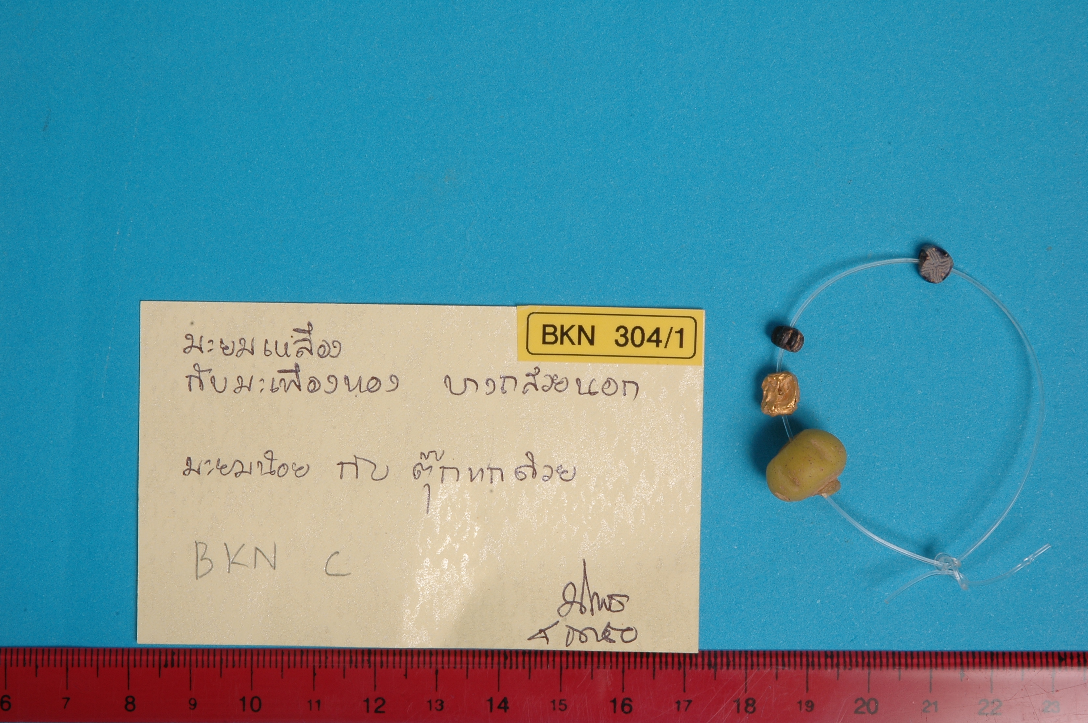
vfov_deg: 13.0
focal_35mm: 105
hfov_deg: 19.5
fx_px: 3170
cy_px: 362
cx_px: 544
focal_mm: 70
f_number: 29
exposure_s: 1/10
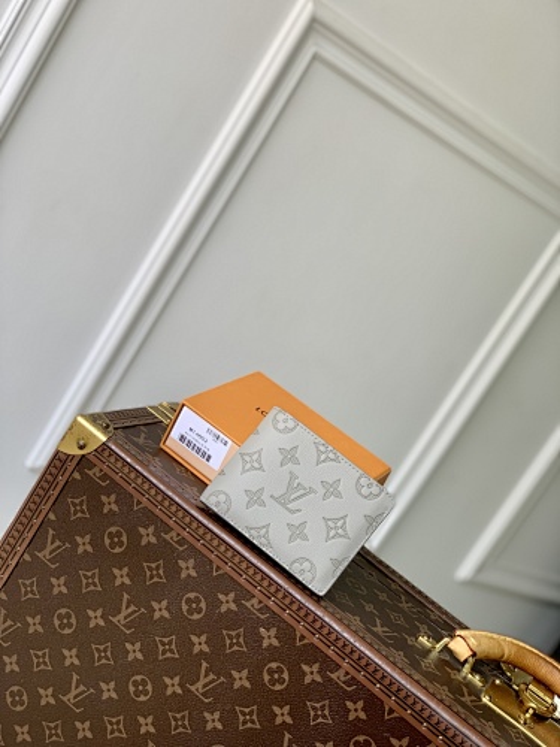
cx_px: 280
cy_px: 374
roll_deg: -32.6
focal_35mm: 52
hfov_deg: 28.0
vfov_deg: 36.8
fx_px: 1122
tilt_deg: -11.6
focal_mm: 6
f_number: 2.4
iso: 16
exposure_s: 1/122
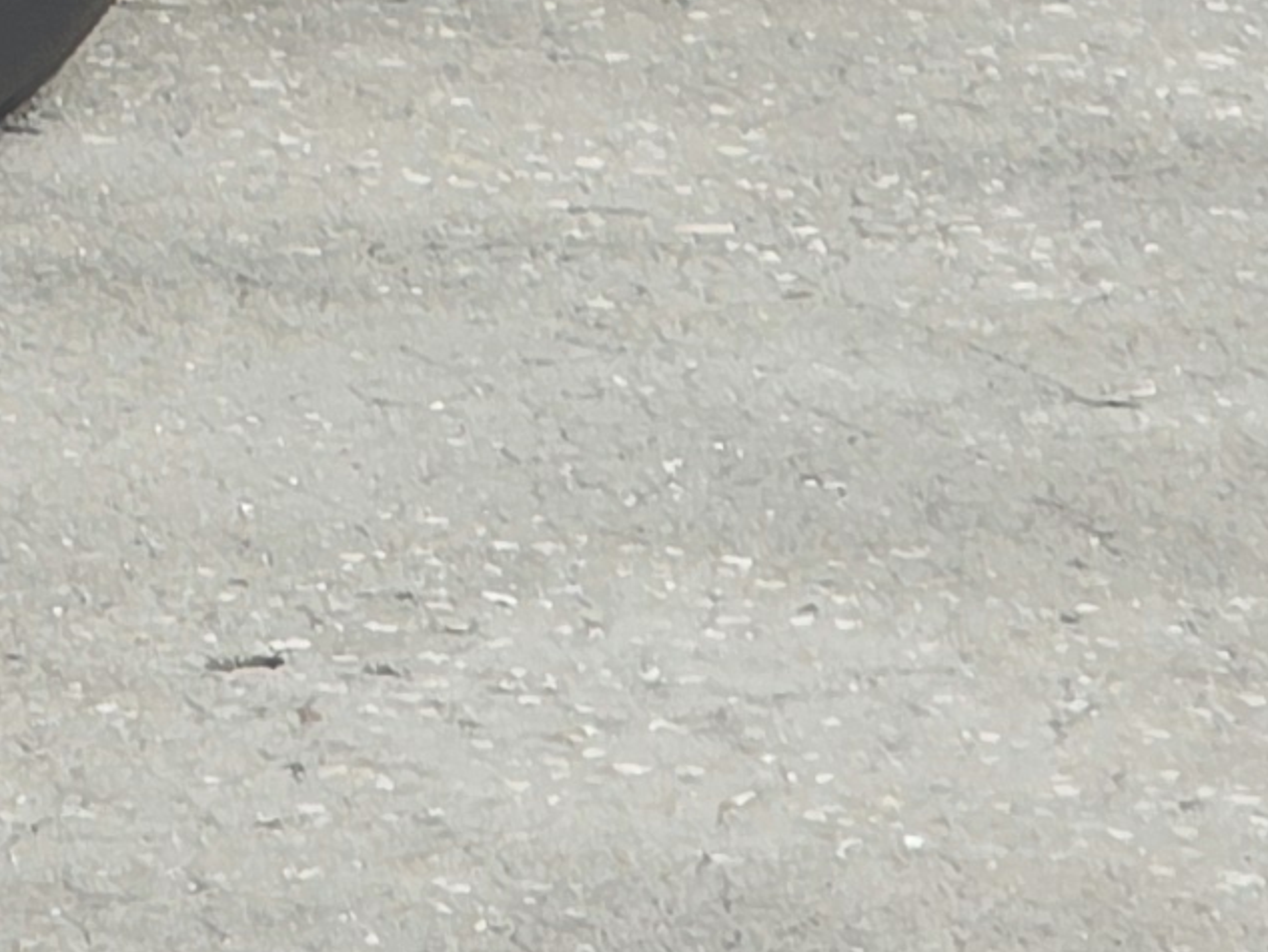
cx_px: -964
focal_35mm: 436
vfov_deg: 3.3
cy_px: -1740
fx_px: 15974
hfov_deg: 4.5
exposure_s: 1/1395
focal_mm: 7.9
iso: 50
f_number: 2.4
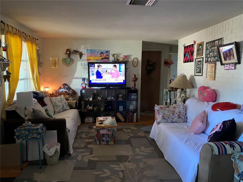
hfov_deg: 67.3
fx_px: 183
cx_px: 122
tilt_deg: -6.0
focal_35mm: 26
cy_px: 91
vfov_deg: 53.1
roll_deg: -0.6
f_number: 1.8
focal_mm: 4.25
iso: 500
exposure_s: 1/30
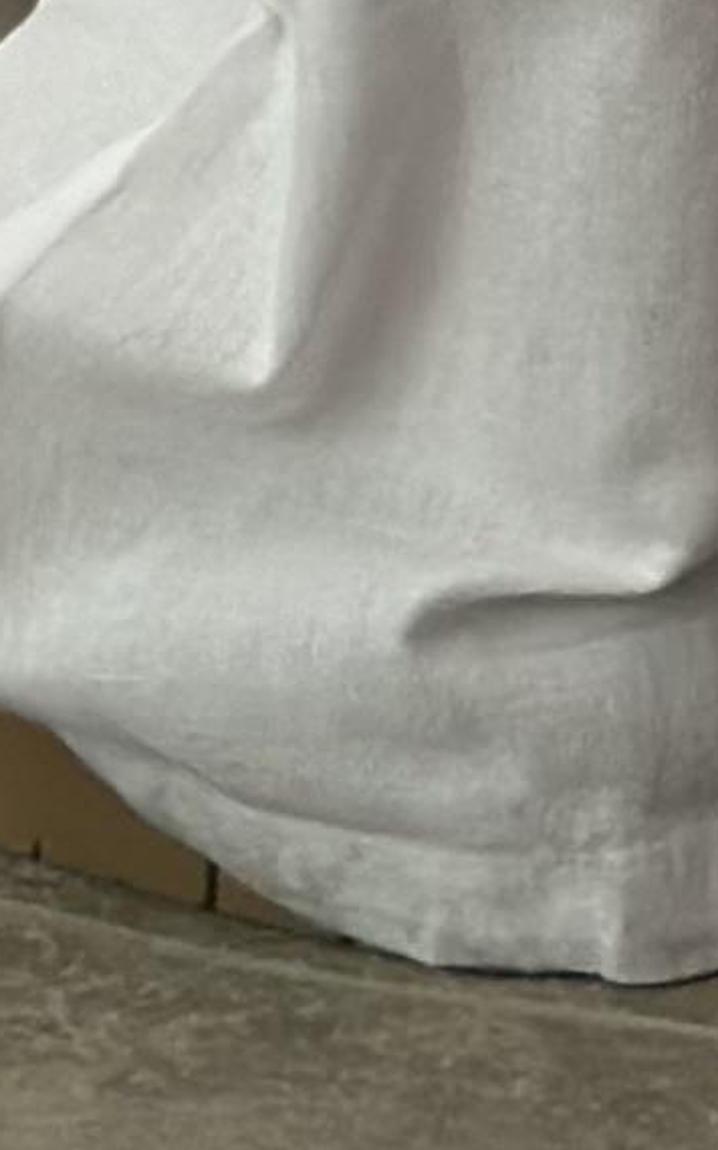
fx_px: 11277
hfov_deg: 3.6
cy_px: -2754
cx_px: 875
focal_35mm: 360
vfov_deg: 5.4
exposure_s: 1/119
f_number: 1.78
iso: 125
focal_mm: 6.86
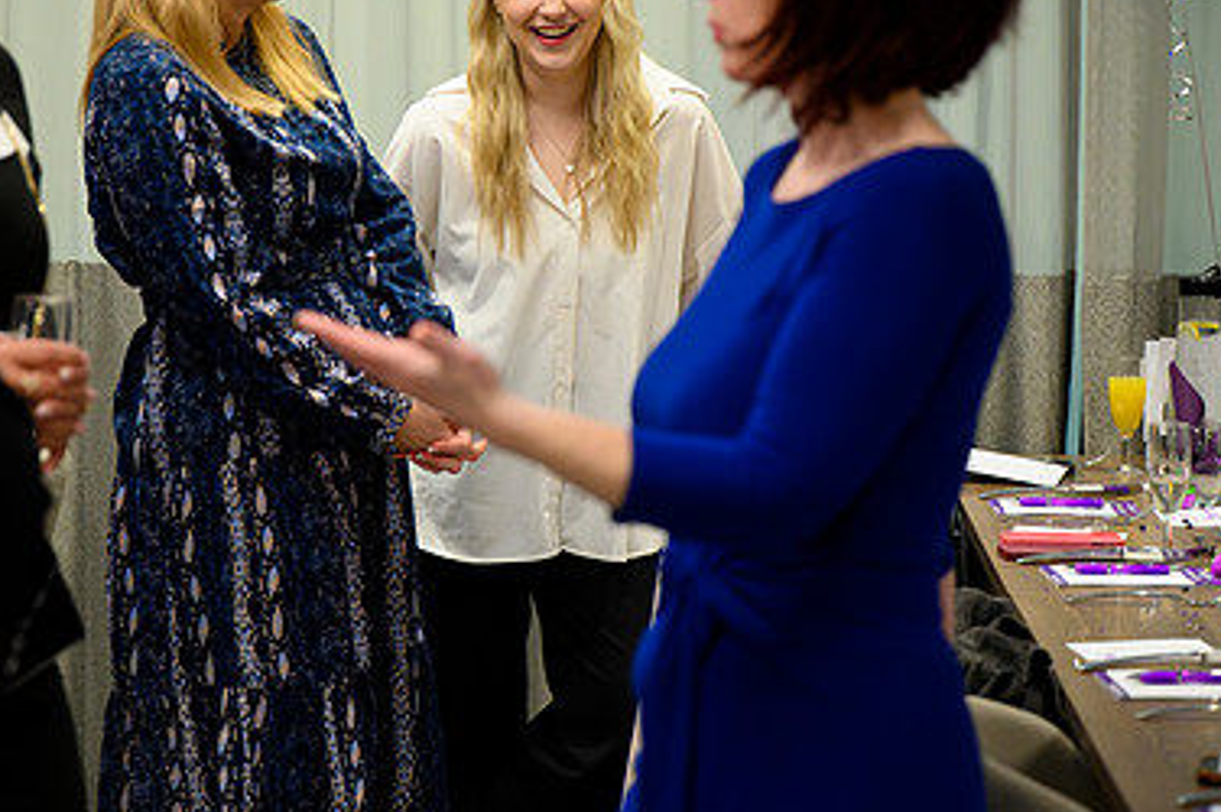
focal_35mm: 111
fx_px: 3761
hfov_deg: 18.4
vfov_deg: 12.3
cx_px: 445
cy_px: 221
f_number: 2.8
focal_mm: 70
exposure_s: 1/200
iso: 1250
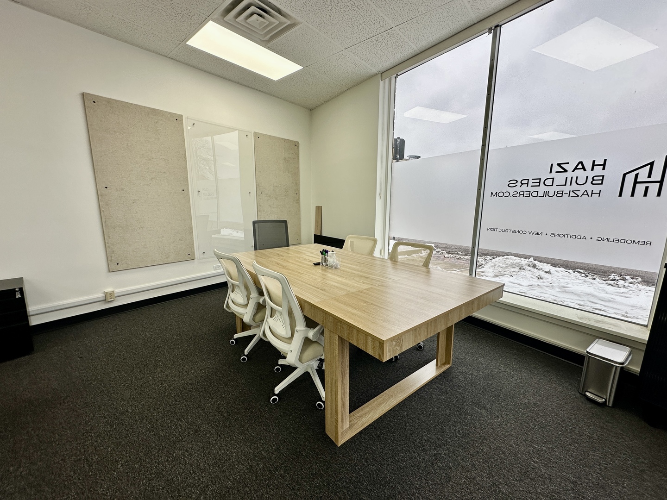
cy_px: 250
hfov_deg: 102.1
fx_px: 270
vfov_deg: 85.7
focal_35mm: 14
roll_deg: -0.4
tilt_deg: -9.9
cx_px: 334
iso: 64
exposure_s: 1/120
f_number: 2.2
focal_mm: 2.22
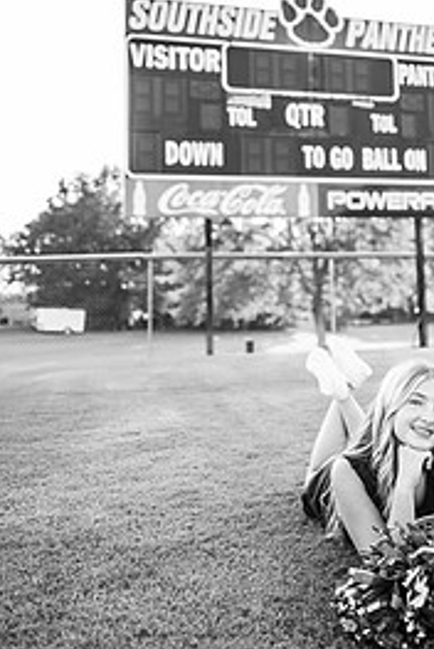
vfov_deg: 46.6
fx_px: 739
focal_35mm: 41
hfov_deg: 31.6
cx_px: 362
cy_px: 212
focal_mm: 24
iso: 125
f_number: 2
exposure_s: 1/500
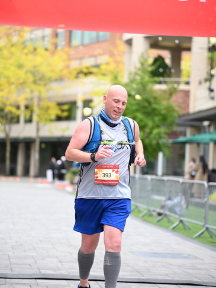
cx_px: 108
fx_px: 923
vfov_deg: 17.7
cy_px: 137
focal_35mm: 111
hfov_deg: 13.4
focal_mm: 102
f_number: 2.8
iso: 640
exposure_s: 1/1600
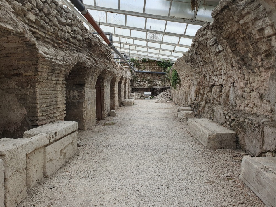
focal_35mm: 27
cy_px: 106
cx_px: 133
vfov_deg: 51.4
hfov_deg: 65.3
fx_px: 215
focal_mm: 4.32
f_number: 2.4
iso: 50
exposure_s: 1/232
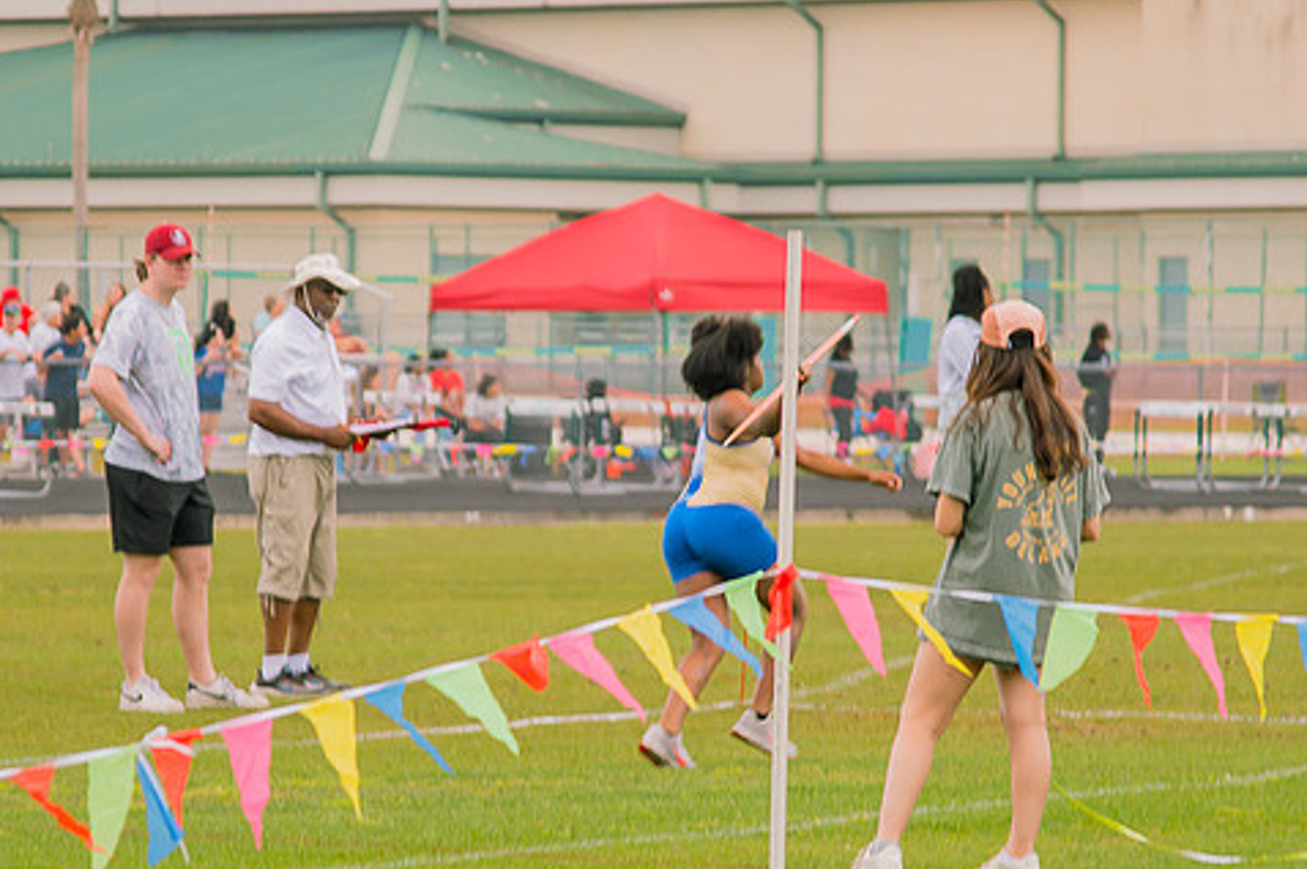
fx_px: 11210
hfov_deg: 6.7
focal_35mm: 309
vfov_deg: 4.4
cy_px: 544
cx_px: 628
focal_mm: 120
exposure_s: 1/200
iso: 200
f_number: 4
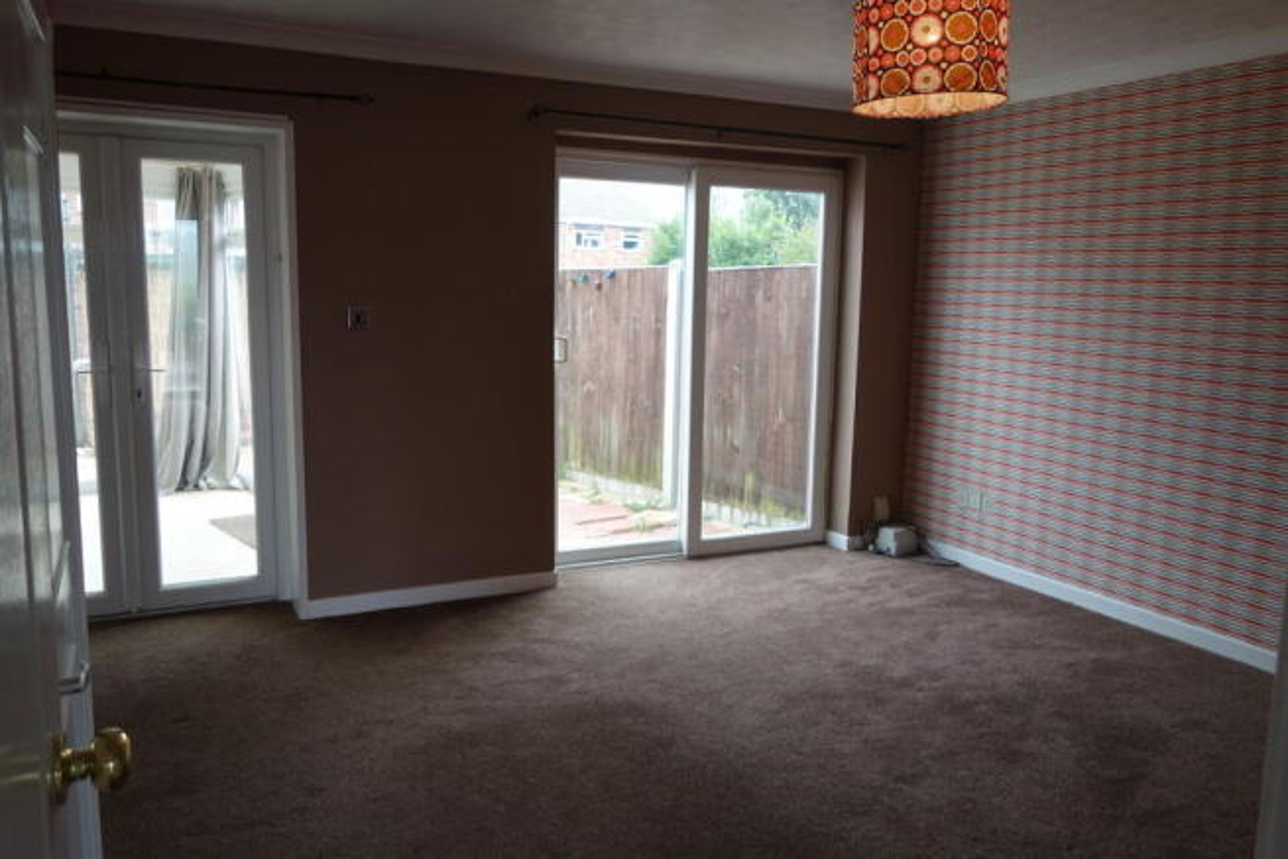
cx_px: 644
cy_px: 430
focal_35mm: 28
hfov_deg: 65.5
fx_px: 1002
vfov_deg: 46.4
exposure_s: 1/100
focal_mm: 10.4
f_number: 2.8
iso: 125
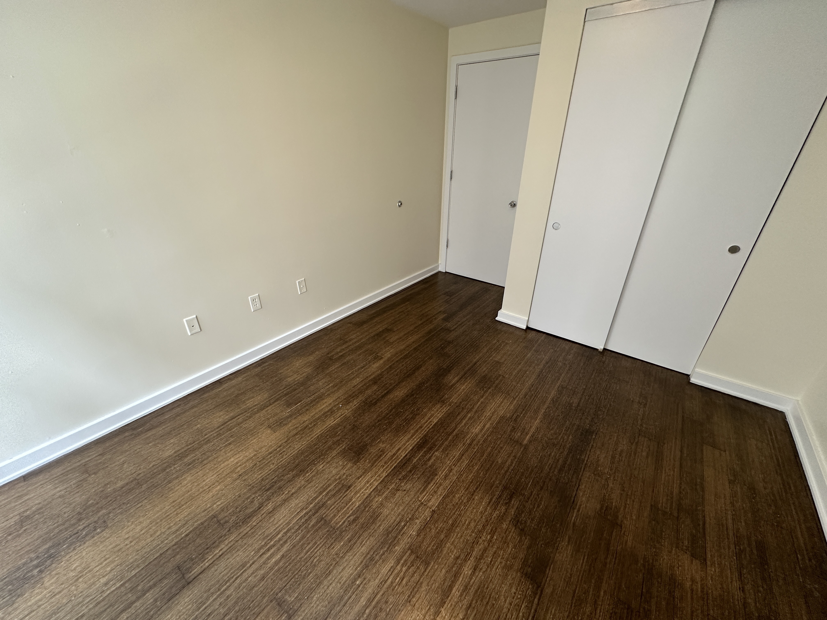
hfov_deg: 102.1
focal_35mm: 14
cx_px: 414
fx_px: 334
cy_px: 310
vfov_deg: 85.7
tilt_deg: -25.9
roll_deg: +0.0
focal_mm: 2.22
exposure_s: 1/99
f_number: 2.2
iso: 160
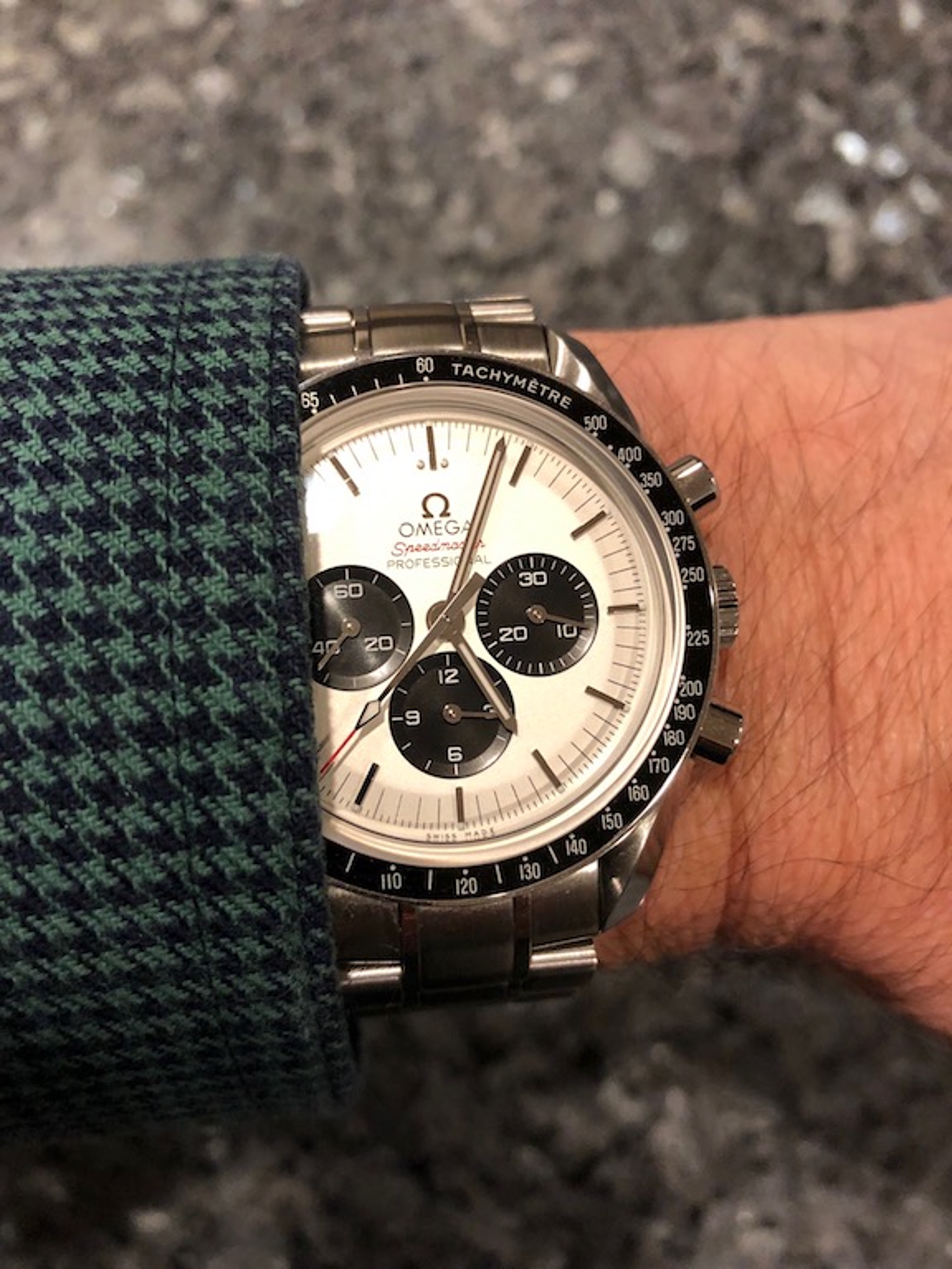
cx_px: 476
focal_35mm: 28
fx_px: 1027
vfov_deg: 63.4
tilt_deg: -77.5
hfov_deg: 49.7
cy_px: 634
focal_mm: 3.99
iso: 100
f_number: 1.8
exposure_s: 1/17
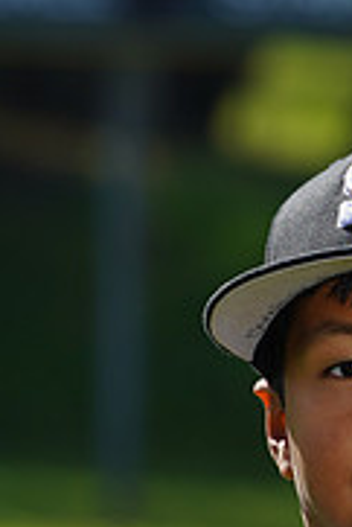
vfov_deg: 2.6
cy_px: 722
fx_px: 11739
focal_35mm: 802
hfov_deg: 1.7
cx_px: 351
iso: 100
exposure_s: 1/250
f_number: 8
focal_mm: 250
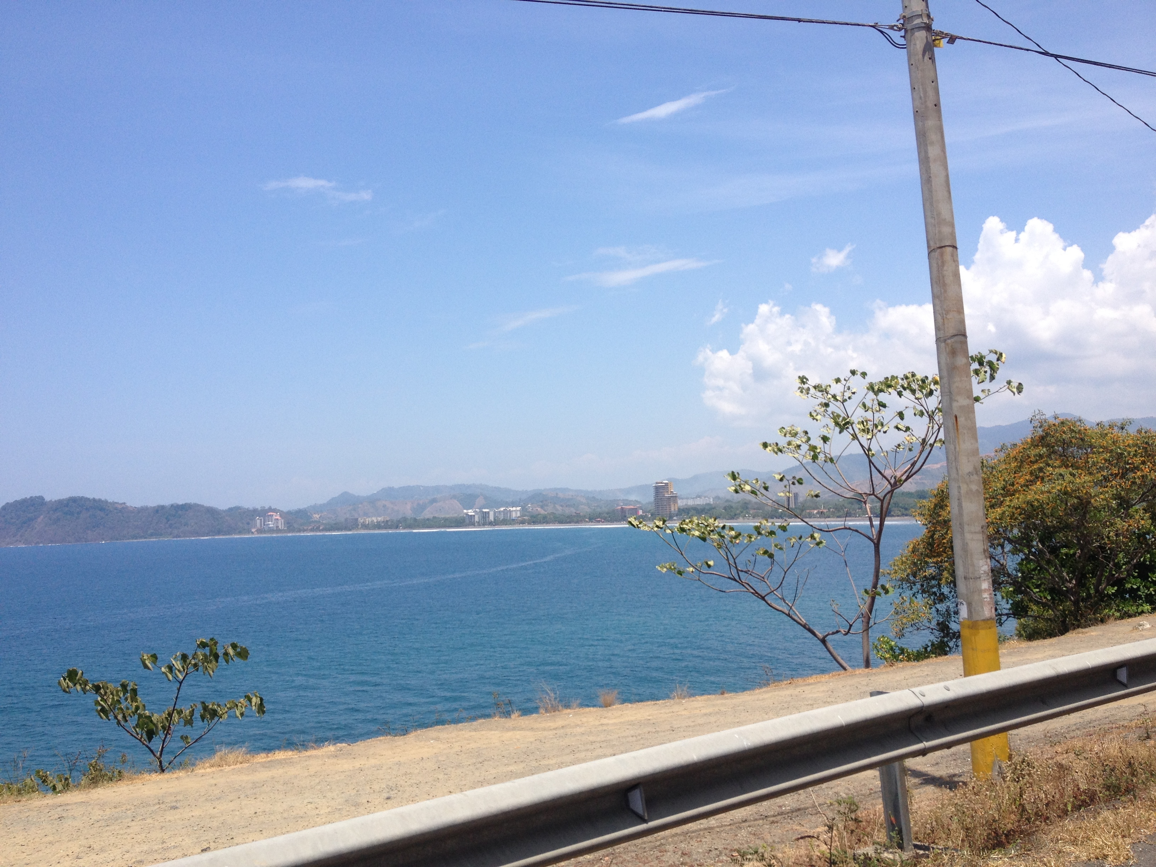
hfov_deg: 52.6
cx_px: 578
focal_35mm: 35
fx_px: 1169
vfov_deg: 40.7
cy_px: 434
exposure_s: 1/1905
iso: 50
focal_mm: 4.28
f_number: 2.4
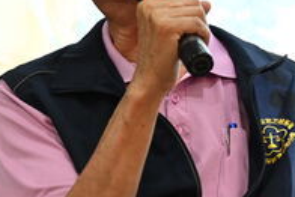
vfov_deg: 4.8
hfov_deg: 7.1
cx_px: 164
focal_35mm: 288
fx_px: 2362
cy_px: 41
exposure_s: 1/125
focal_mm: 94
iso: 3200
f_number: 4
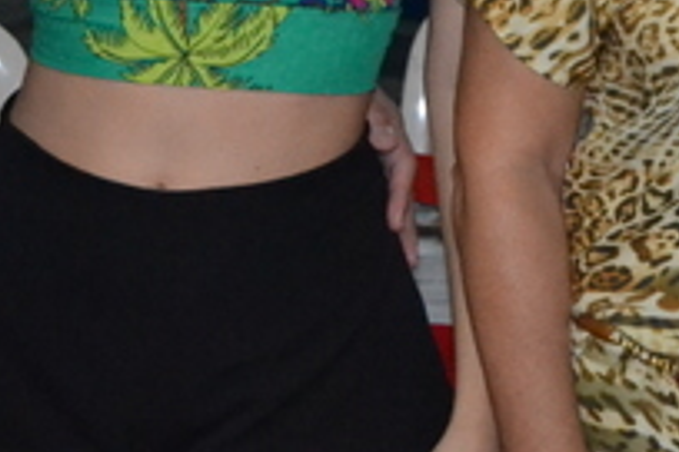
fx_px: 2659
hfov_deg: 14.4
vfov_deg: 9.4
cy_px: -309
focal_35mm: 141
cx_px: 606
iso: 3200
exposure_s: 1/60
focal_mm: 24
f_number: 4
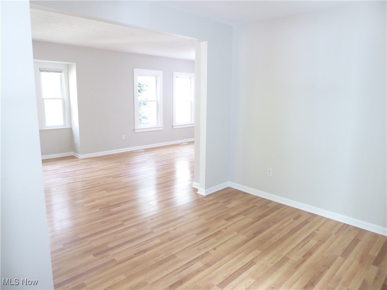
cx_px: 194
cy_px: 145
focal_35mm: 25
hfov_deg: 69.4
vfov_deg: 54.9
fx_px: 279
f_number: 3.3
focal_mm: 4.3
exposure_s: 1/40
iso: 400
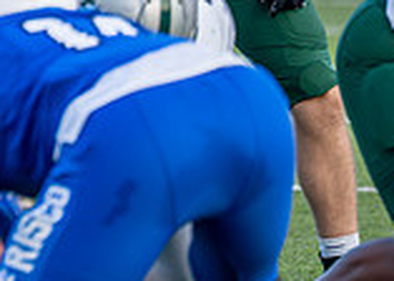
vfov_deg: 1.6
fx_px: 9821
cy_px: -226
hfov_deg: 2.3
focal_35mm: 878
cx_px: -294
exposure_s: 1/1250
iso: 500
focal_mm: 197
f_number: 2.8
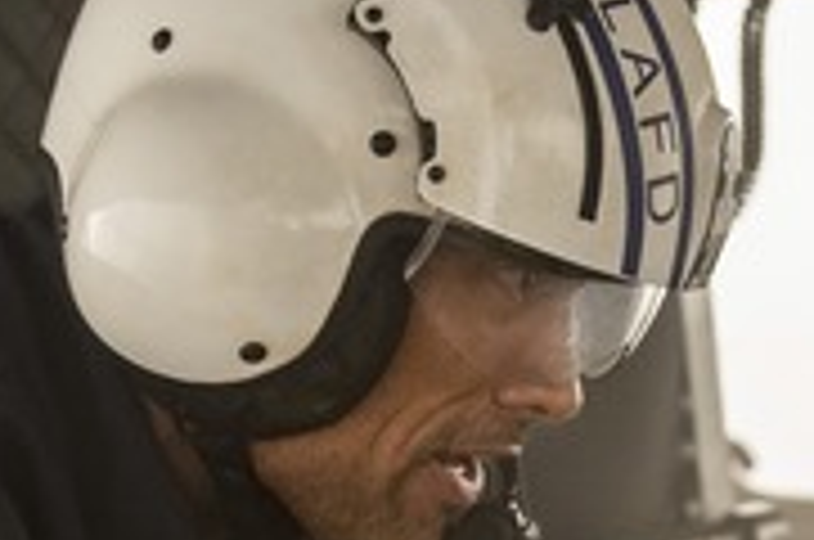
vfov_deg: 10.8
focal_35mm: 124
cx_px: 576
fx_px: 2799
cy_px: 630
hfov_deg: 16.5
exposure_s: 1/400
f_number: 2.8
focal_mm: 32
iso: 1600
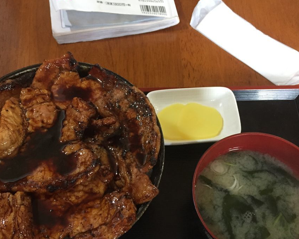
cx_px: 141
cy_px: 150
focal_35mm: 40
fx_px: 354
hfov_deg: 45.8
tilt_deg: -65.1
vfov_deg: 37.1
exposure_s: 1/30
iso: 200
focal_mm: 4.15
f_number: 2.2
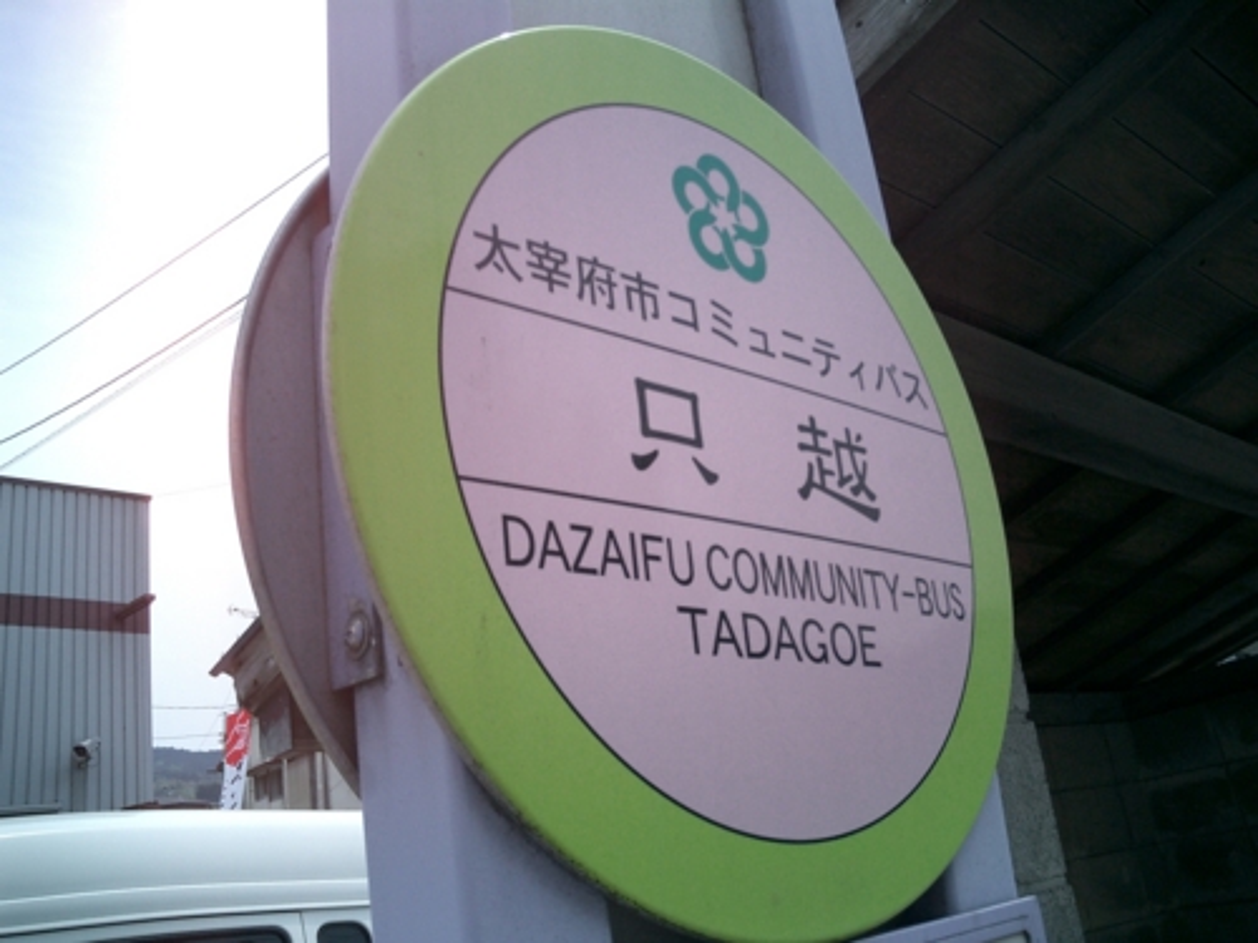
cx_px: 629
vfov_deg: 40.7
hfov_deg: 52.6
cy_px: 472
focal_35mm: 35
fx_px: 1272
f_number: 4.2
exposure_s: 1/800
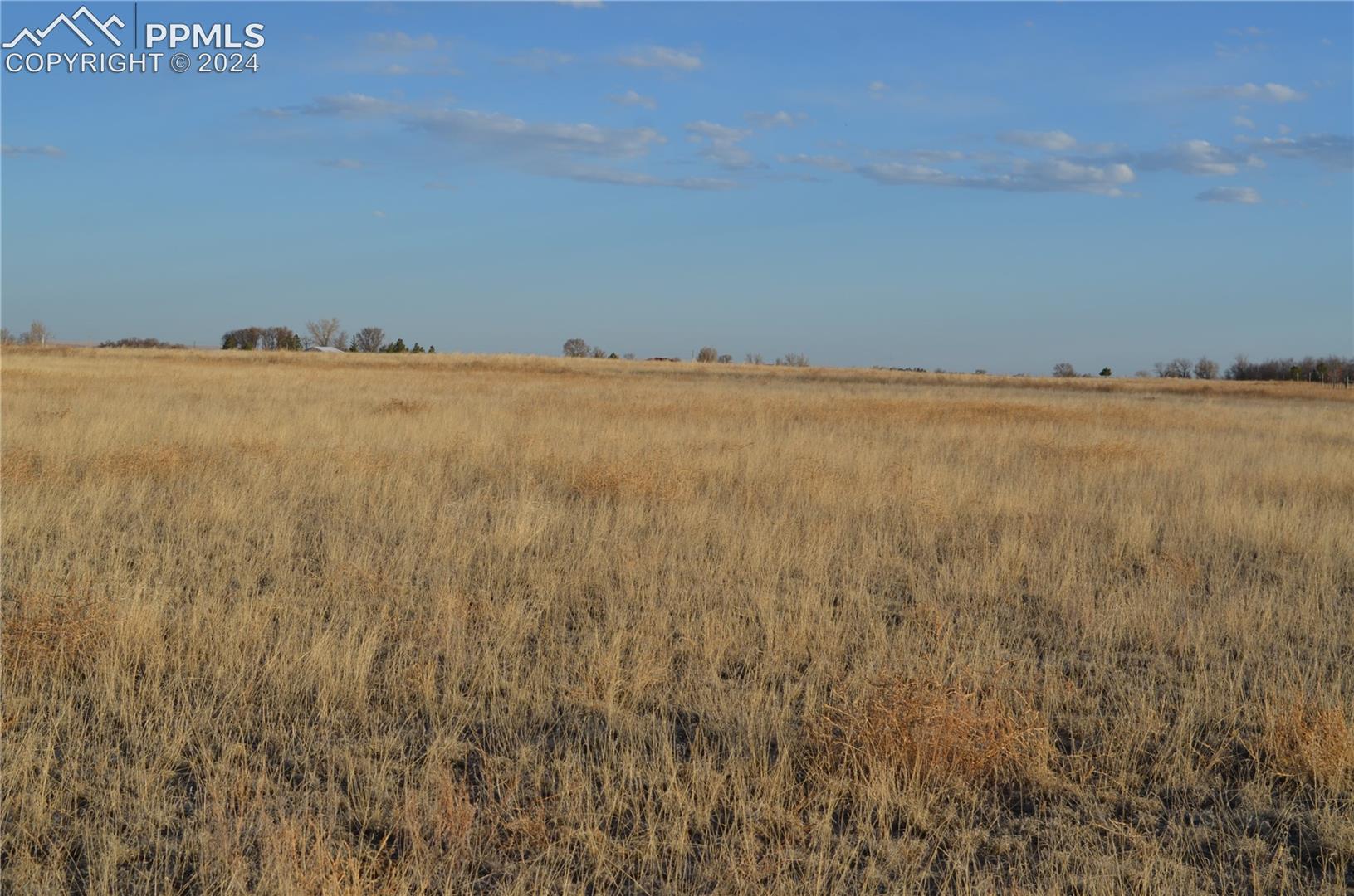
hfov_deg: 35.1
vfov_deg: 23.7
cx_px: 677
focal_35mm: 57
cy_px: 448
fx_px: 2139
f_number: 8
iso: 100
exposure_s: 1/250
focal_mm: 38
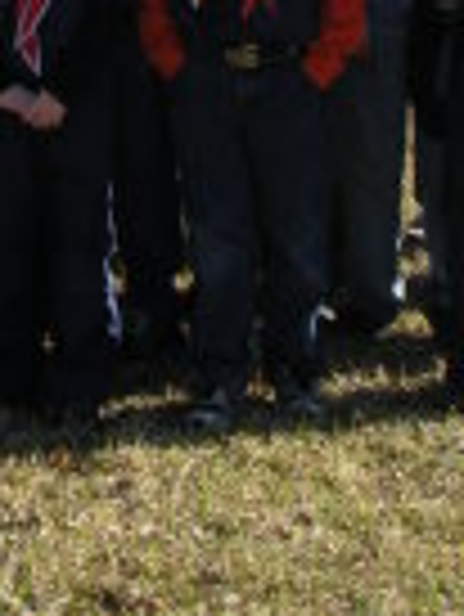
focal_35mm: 120
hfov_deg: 12.1
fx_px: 2141
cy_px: -378
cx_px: -63
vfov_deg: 14.9
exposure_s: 1/350
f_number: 3.5
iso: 64
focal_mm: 6.3
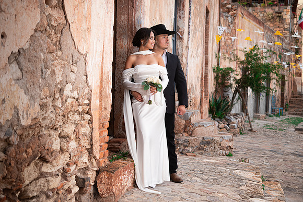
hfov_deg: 33.4
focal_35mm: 60
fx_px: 505
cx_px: 152
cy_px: 101
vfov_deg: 22.6
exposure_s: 1/125
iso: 125
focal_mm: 60
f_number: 4
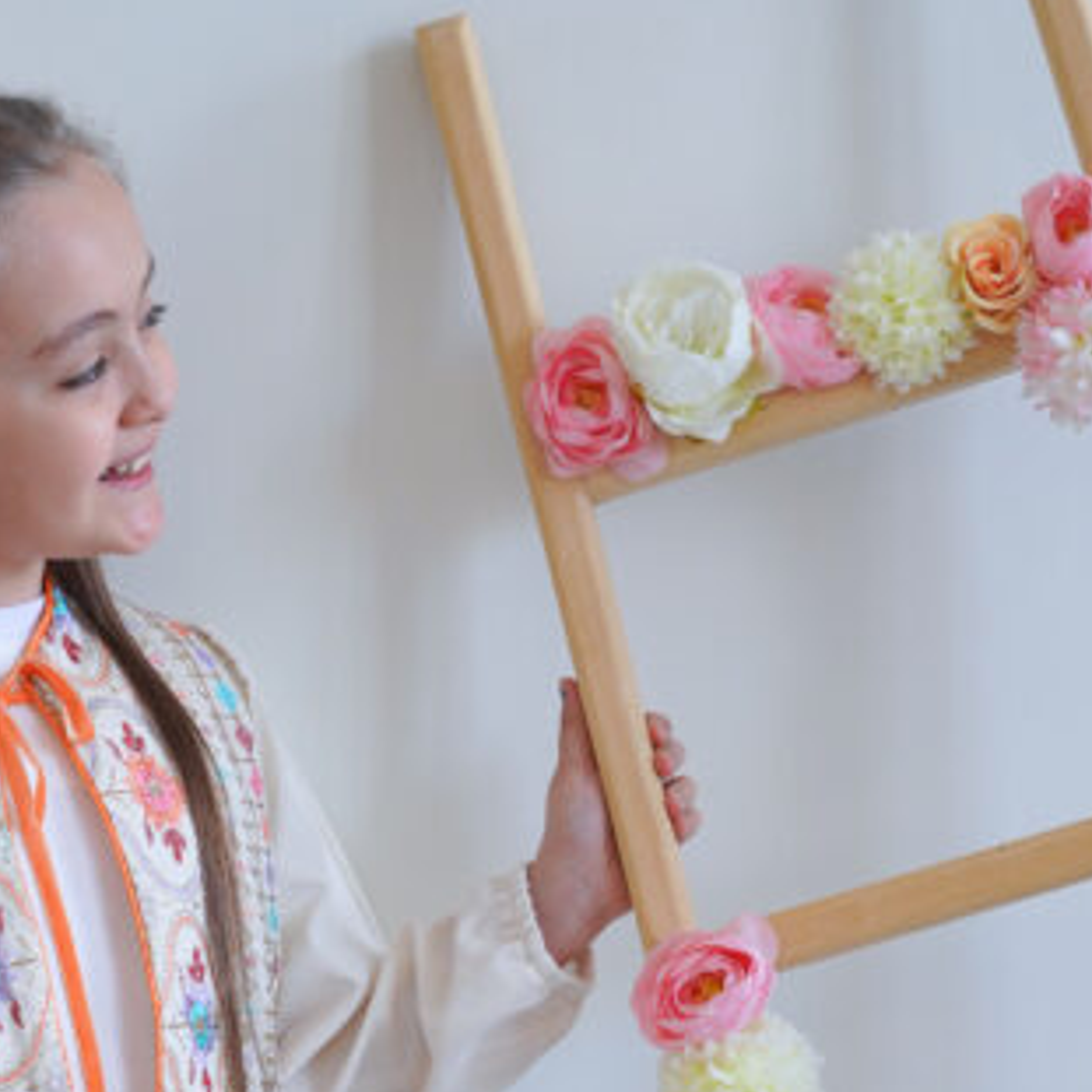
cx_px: 193
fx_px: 4390
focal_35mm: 123
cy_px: 1429
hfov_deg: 14.1
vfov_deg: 13.6
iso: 500
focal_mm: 50
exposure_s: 1/125
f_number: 5
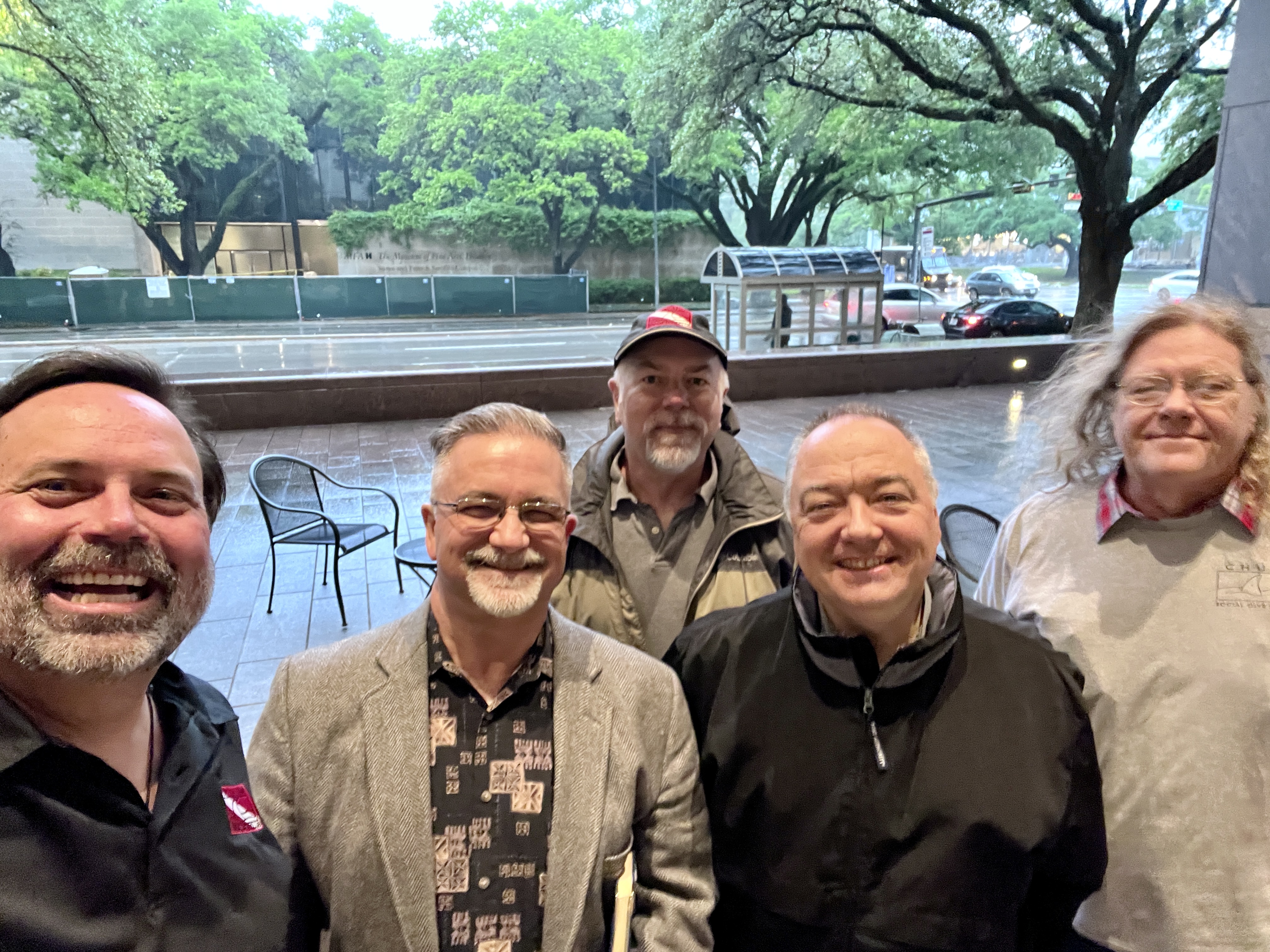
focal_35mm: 23
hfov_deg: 73.9
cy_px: 476
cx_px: 635
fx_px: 844
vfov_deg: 58.9
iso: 640
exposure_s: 1/24
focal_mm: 2.71
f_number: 2.2
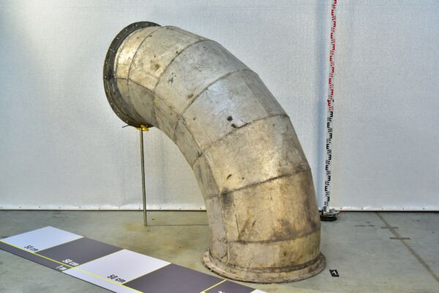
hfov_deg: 41.1
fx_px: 585
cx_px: 220
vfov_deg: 28.1
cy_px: 146
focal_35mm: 48
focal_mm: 48
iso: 500
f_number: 13
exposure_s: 1/10
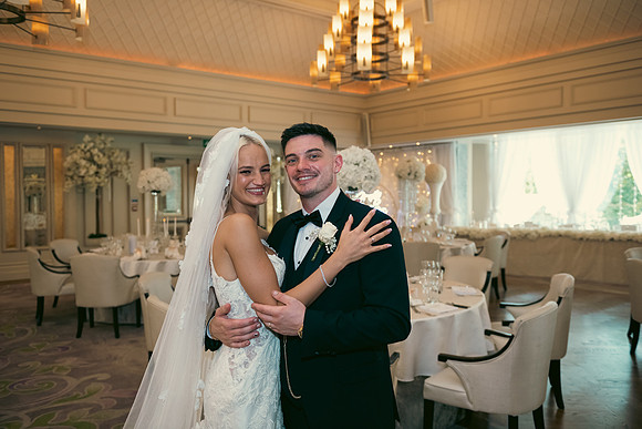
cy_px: 214
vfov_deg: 41.1
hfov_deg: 58.7
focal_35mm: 32
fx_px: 571
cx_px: 321
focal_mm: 32
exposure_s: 1/160
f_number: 3.5
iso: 640
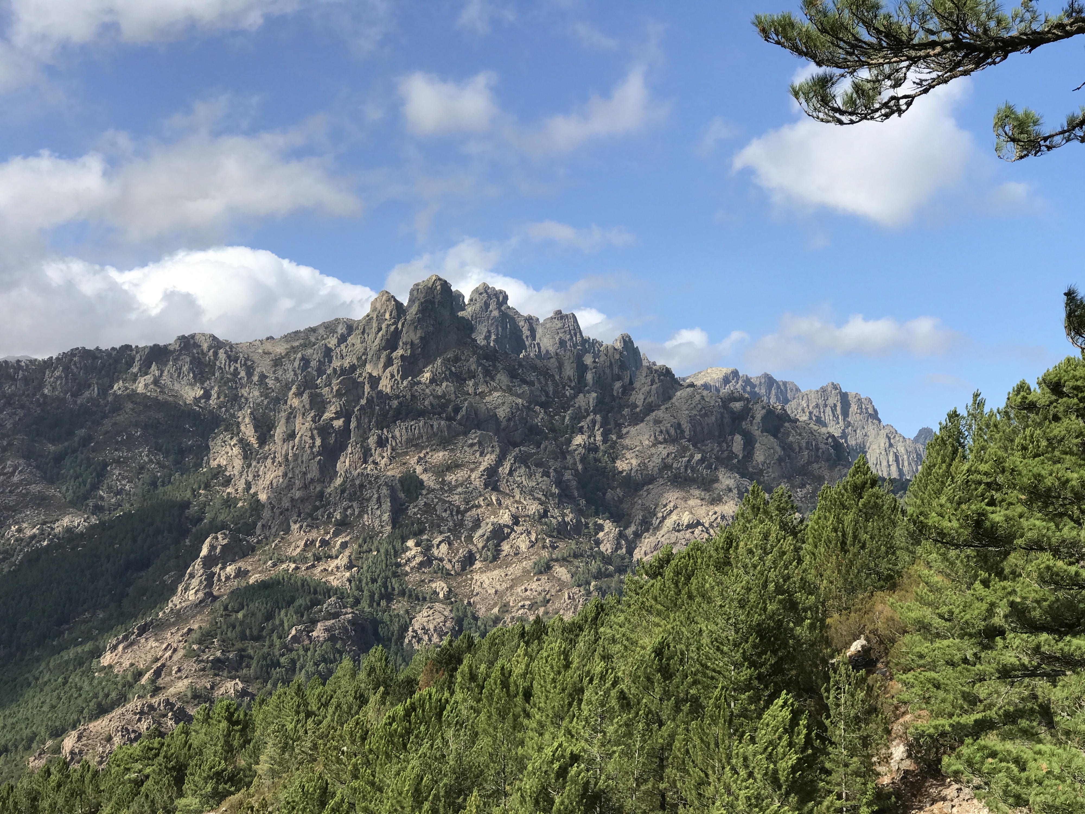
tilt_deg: +6.1
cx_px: 542
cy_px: 407
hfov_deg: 33.8
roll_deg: -0.9
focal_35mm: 57
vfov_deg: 25.7
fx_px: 1787
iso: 20
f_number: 2.8
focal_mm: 6.6
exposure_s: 1/772
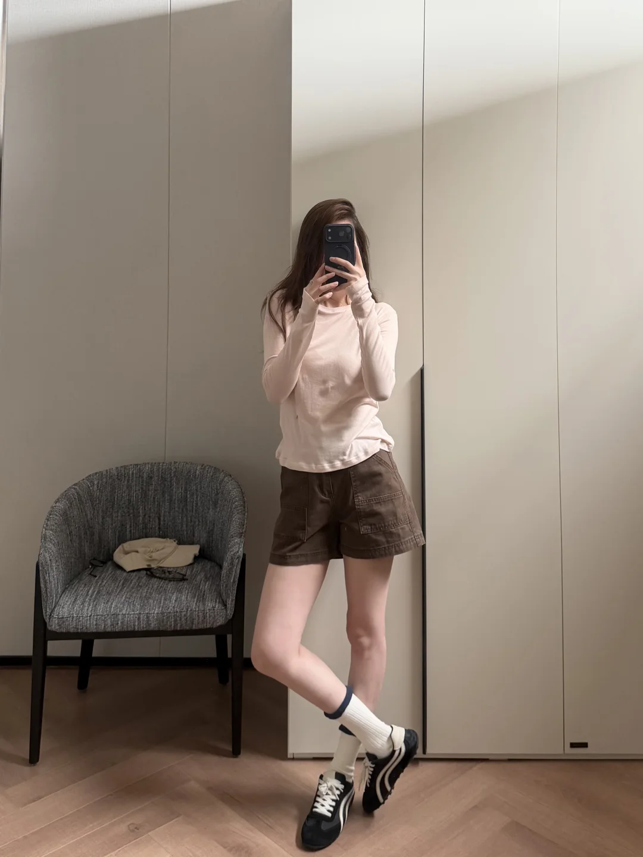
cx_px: 322
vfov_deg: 71.6
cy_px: 428
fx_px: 594
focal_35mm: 24
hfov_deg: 56.8
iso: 200
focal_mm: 6.76
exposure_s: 1/94
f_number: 1.78
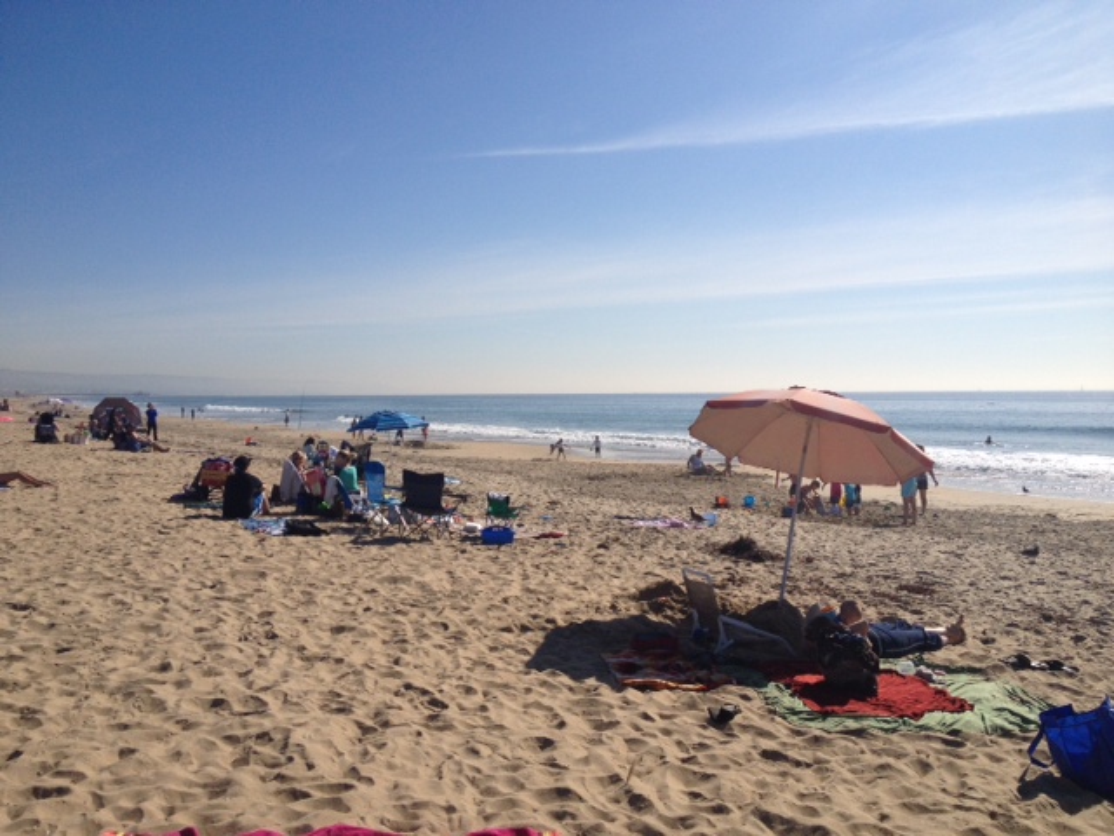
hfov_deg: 52.6
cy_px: 418
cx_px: 557
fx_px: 1126
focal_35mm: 35
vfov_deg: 40.7
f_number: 2.4
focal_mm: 4.28
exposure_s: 1/4608
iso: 50
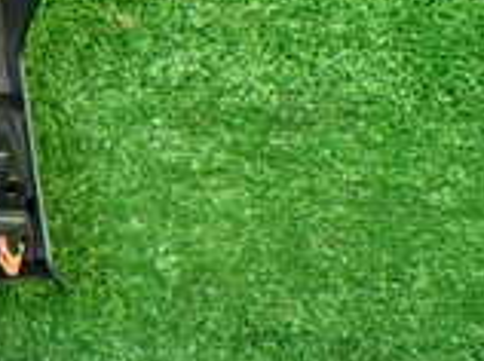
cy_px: 177
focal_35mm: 114
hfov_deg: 14.9
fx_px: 1592
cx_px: -404
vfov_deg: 13.0
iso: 800
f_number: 2.3
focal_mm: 5.4
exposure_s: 1/100
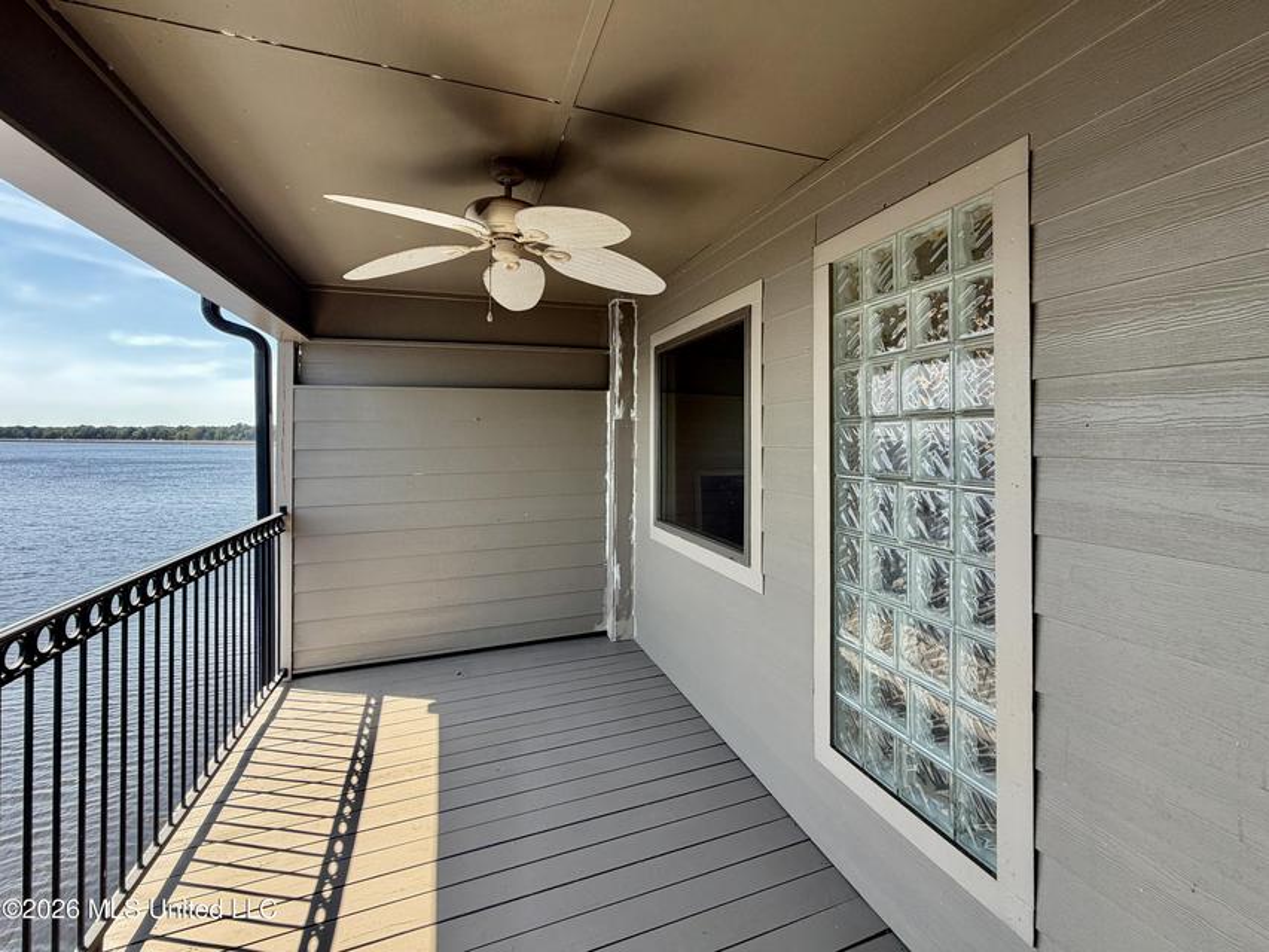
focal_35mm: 14
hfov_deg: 102.1
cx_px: 634
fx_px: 513
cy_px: 476
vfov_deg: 85.7
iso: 50
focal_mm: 2.22
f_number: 2.2
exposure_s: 1/270
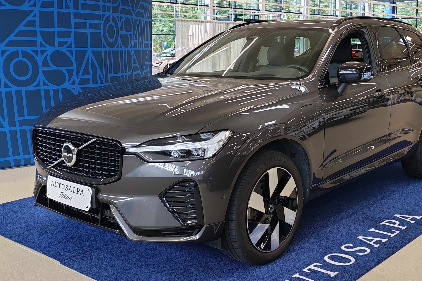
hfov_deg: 42.7
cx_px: 237
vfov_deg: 29.2
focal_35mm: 46
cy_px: 144
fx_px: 539
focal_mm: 6.12
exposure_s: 1/100
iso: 250
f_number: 1.9
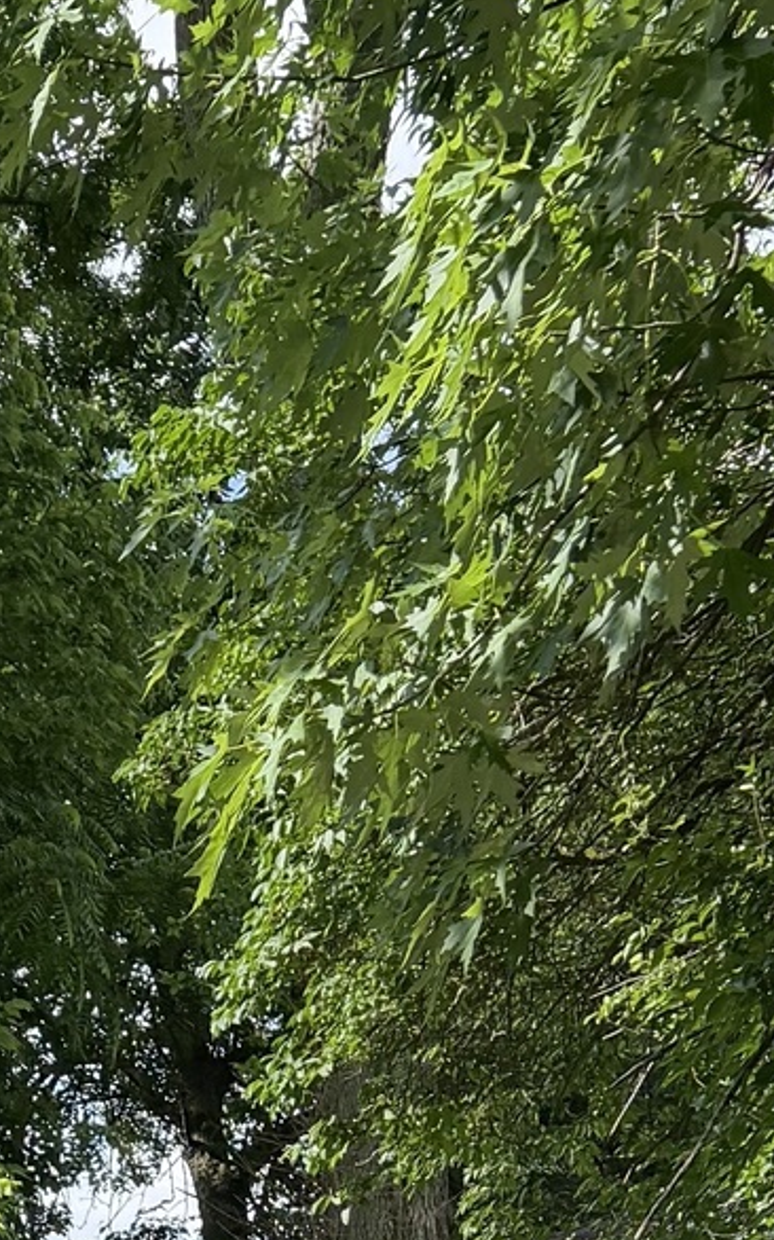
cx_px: -49
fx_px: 3377
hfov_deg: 12.9
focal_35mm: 100
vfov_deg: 18.6
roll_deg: +4.3
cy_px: 1811
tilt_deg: -4.2
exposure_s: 1/2445
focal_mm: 6.76
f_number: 1.78
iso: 100
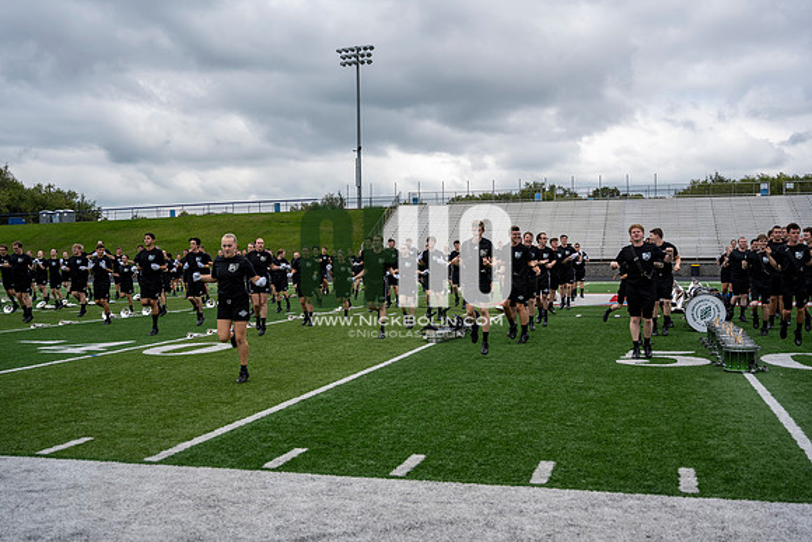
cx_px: 406
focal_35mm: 38
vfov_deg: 35.1
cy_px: 271
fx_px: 857
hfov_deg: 50.7
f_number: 4
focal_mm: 38
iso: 160
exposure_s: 1/800
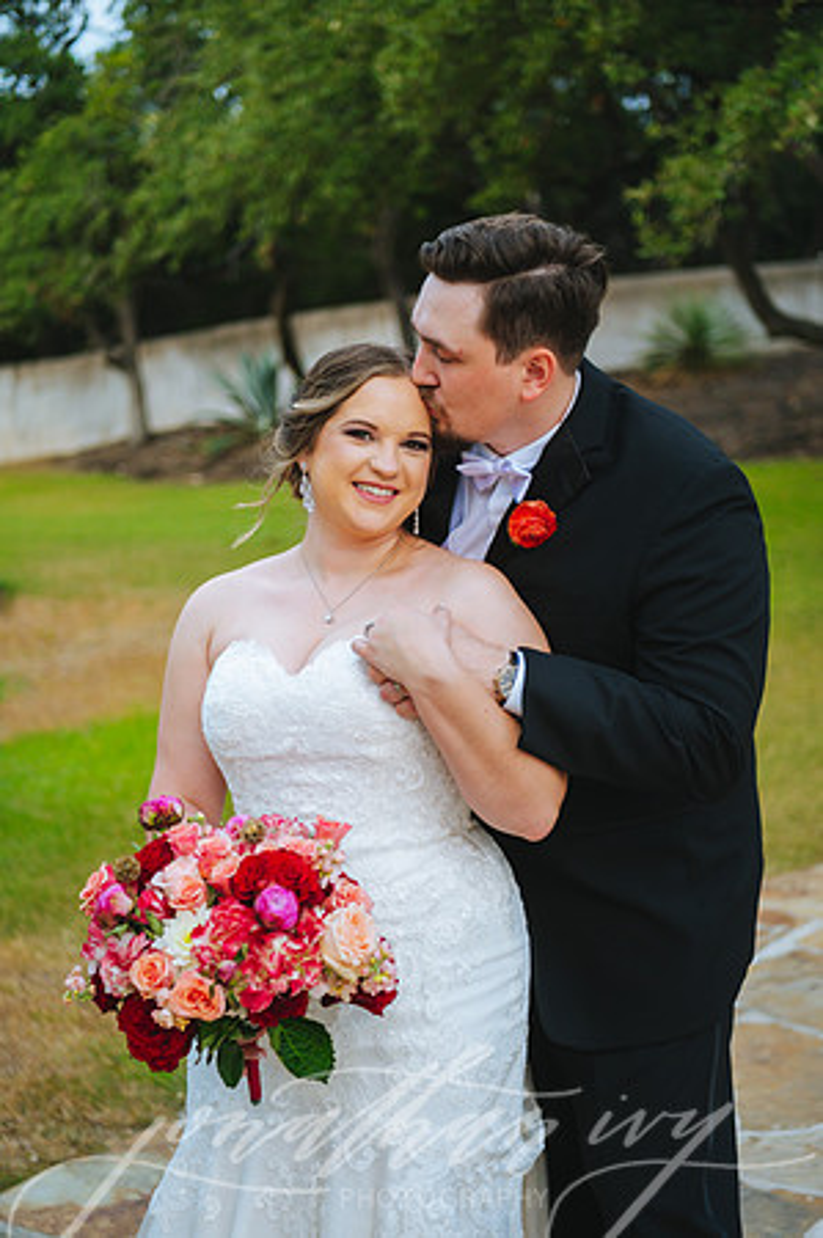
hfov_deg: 24.1
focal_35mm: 56
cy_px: 619
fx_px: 1925
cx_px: 412
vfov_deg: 35.7
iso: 1250
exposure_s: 1/400
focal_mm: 56
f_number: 2.8
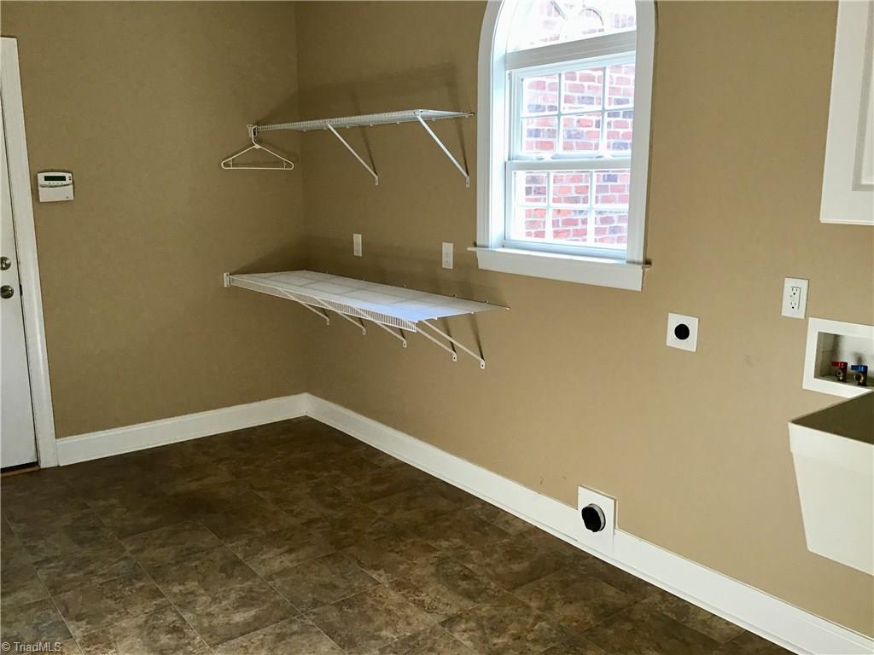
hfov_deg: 58.4
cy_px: 328
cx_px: 437
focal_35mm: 31
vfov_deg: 45.4
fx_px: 783
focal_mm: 3.3
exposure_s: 1/40
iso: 32
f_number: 2.4
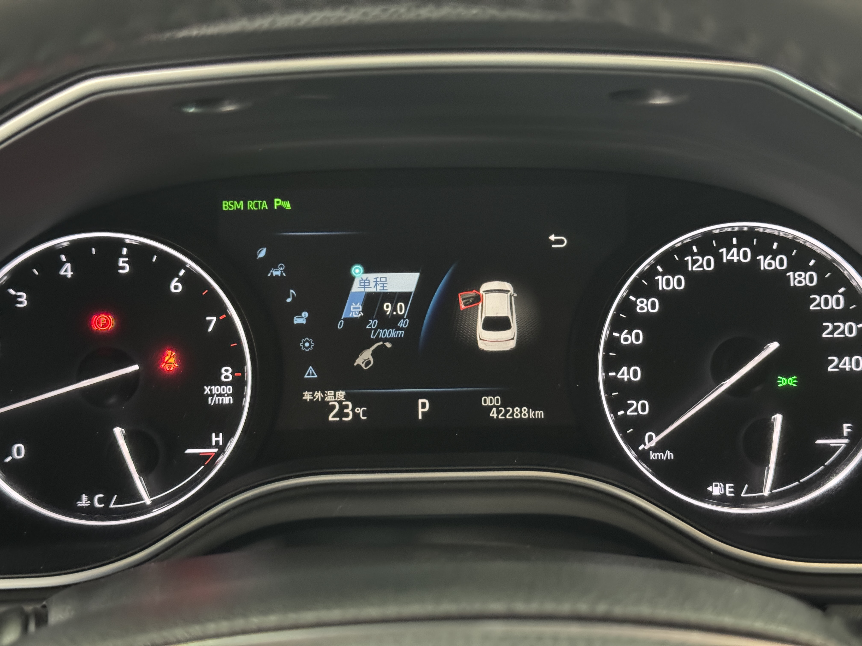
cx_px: 431
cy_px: 323
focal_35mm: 48
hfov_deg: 39.7
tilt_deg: -22.6
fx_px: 1195
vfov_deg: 30.3
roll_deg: +0.3
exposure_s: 1/25
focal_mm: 6.76
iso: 640
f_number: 1.78
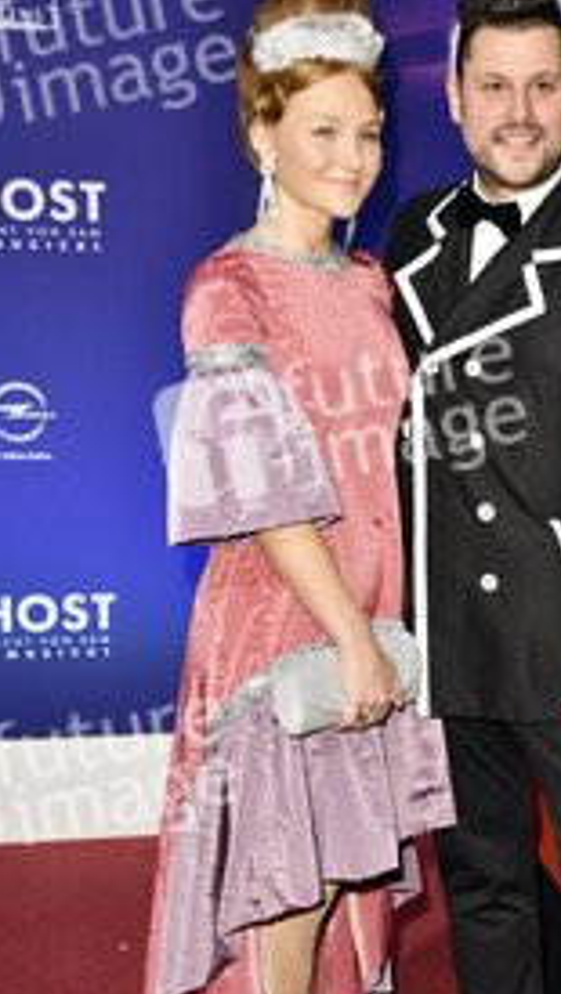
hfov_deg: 17.1
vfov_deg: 30.0
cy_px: 604
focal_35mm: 70
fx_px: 1848
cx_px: 445
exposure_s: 1/200
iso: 800
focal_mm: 46
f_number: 6.3
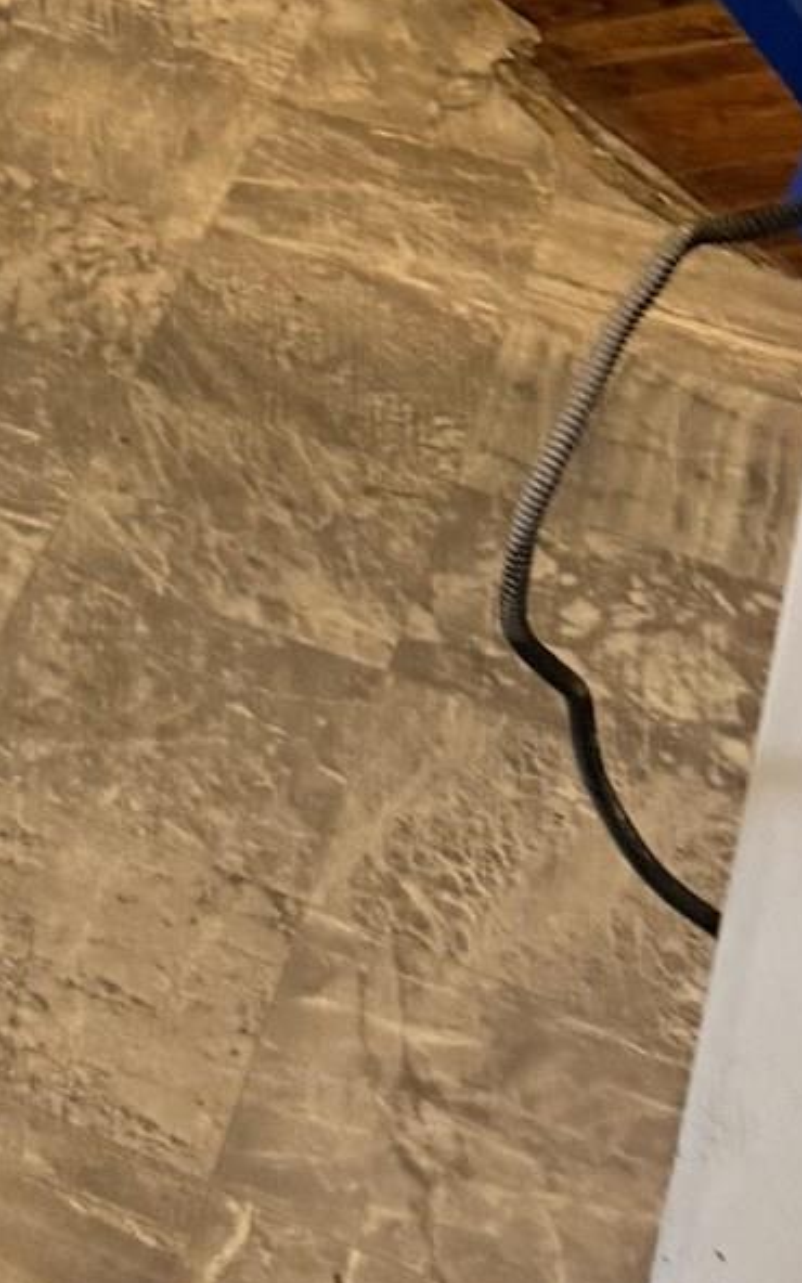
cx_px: -676
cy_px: -906
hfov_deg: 12.1
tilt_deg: -15.5
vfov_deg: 17.6
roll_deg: -2.5
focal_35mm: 99
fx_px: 3462
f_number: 1.78
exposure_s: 1/60
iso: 400
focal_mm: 6.76
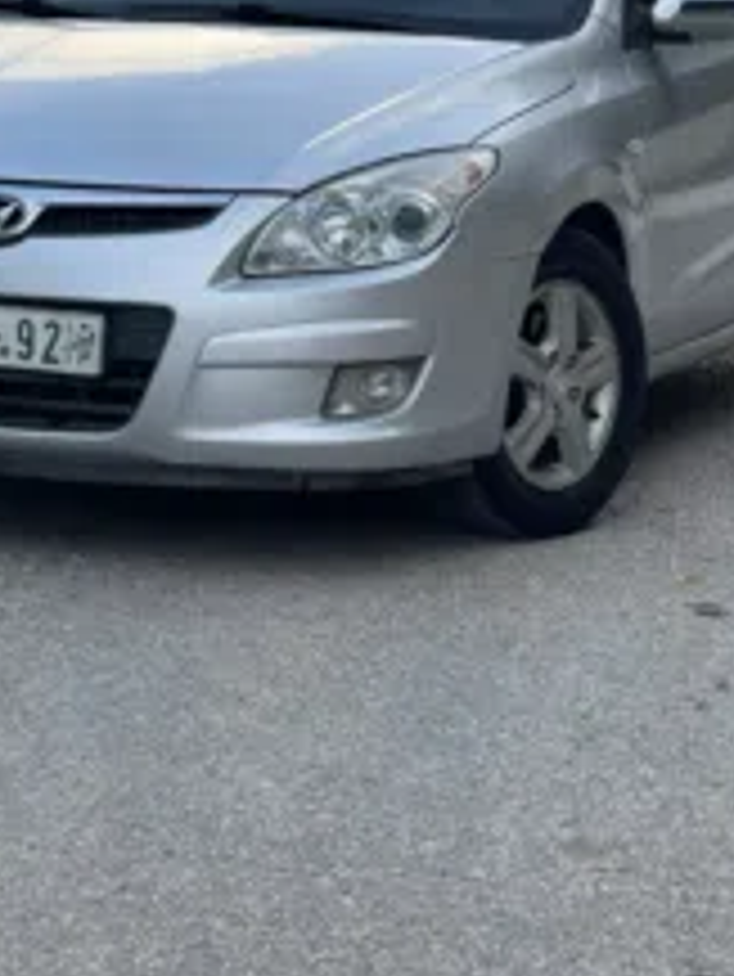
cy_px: 193
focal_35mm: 118
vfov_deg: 16.6
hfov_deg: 12.6
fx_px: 3333
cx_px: 266
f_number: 2.2
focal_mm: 7.5
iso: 25
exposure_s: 1/121
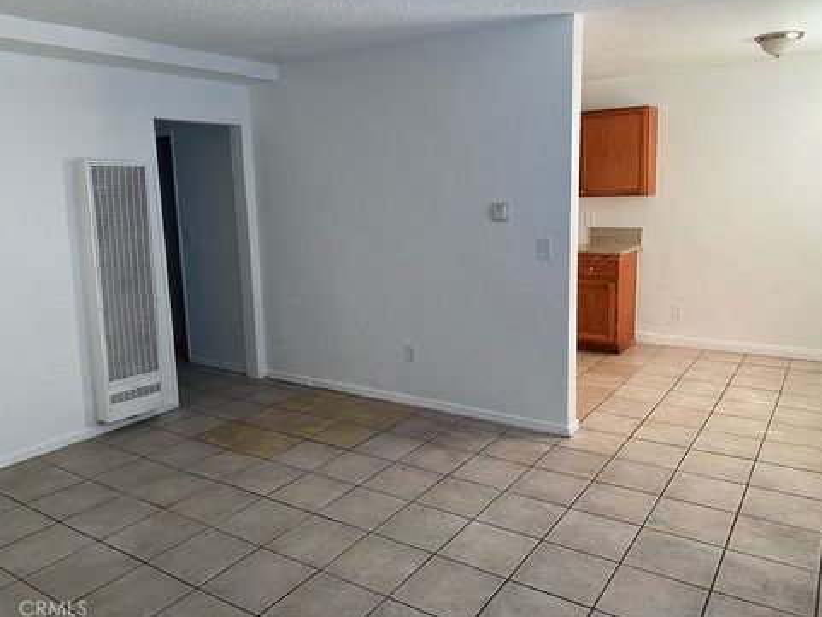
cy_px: 300
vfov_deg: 51.4
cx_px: 414
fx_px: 641
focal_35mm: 27
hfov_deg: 65.3
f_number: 1.8
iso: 125
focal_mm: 4.25
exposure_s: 1/88
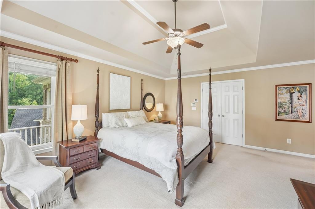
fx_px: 122
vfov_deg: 81.1
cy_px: 104
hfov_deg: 104.3
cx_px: 158
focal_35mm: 14
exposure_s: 1/10
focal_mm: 14
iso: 320
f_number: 8
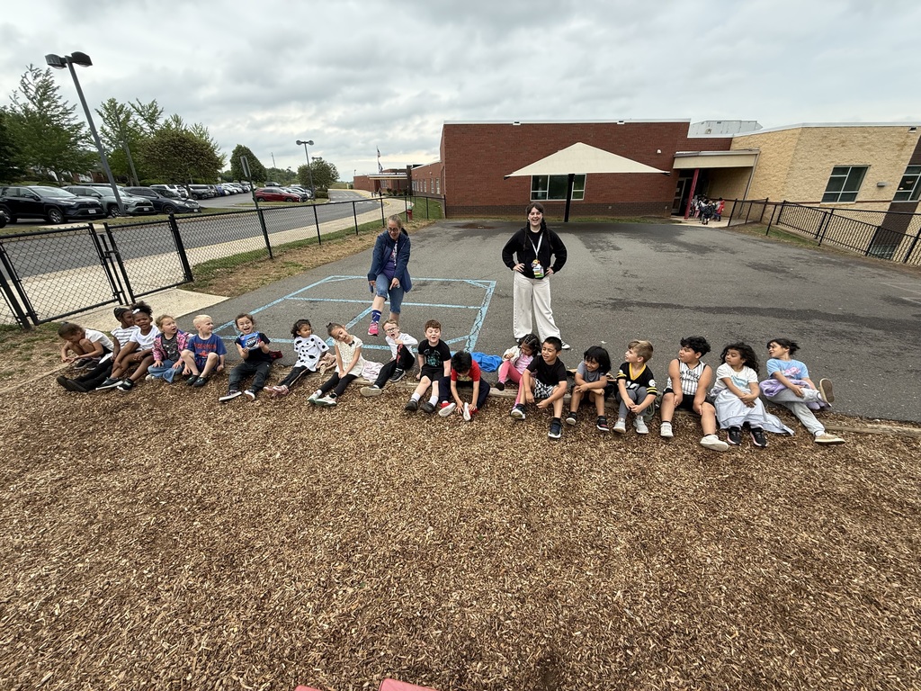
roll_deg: +1.0
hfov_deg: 102.1
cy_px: 346
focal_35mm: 14
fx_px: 372
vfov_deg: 85.7
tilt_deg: -23.0
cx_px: 460
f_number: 2.2
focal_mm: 2.22
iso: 50
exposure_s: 1/638
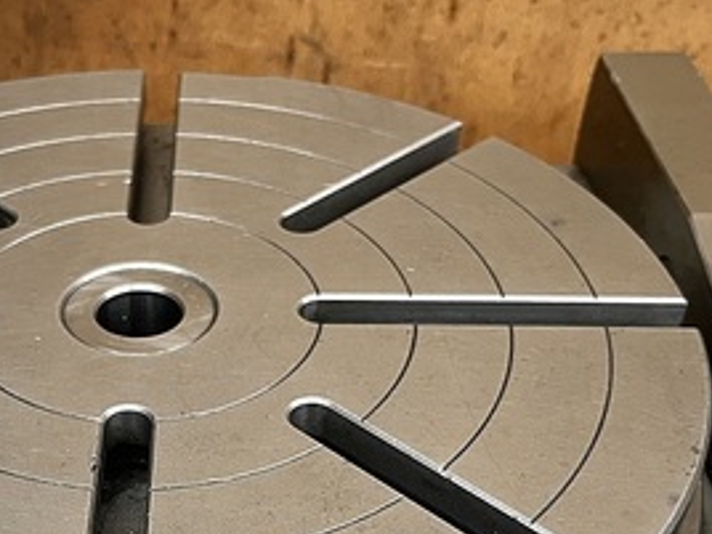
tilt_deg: -44.2
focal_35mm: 62
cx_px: 143
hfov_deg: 30.4
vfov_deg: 22.9
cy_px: 505
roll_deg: +0.9
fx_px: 1275
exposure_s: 1/60
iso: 250
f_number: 1.6
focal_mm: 5.1
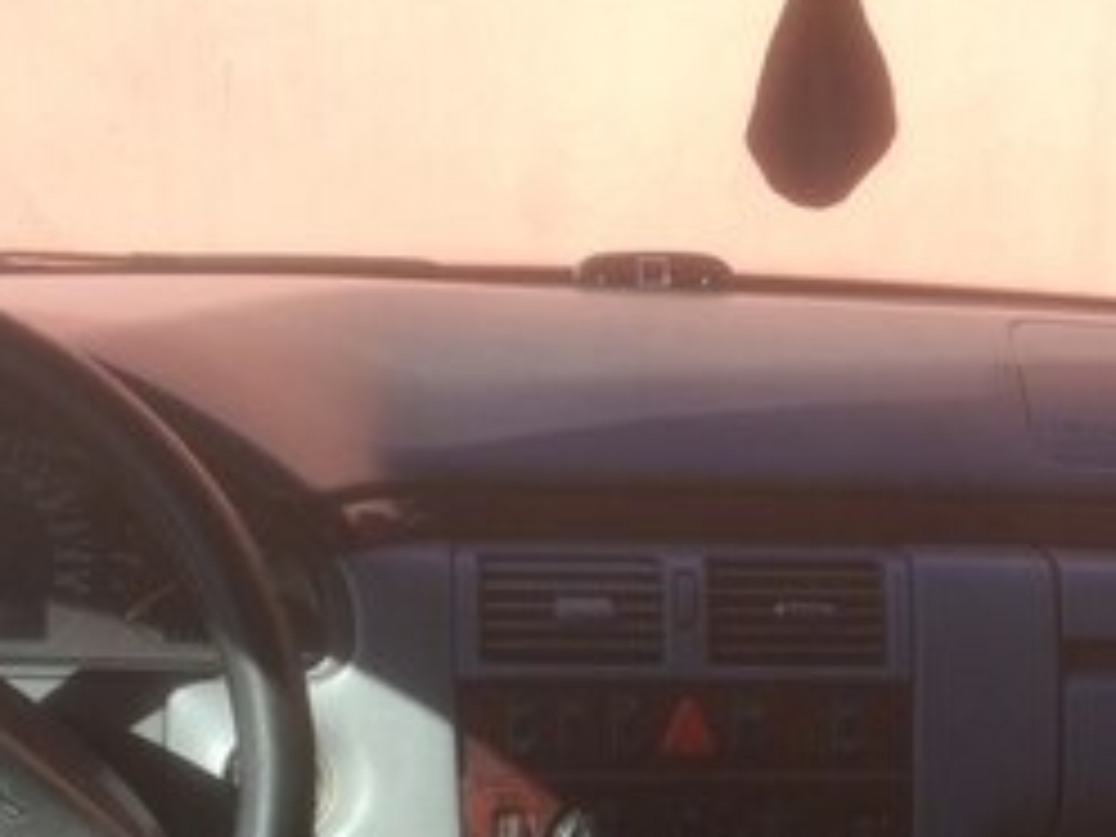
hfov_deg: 32.9
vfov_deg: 23.3
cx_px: 747
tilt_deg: -24.4
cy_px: 976
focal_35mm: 58
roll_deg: -1.4
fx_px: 1870
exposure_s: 1/595
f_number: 2.2
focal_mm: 4.15
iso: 32
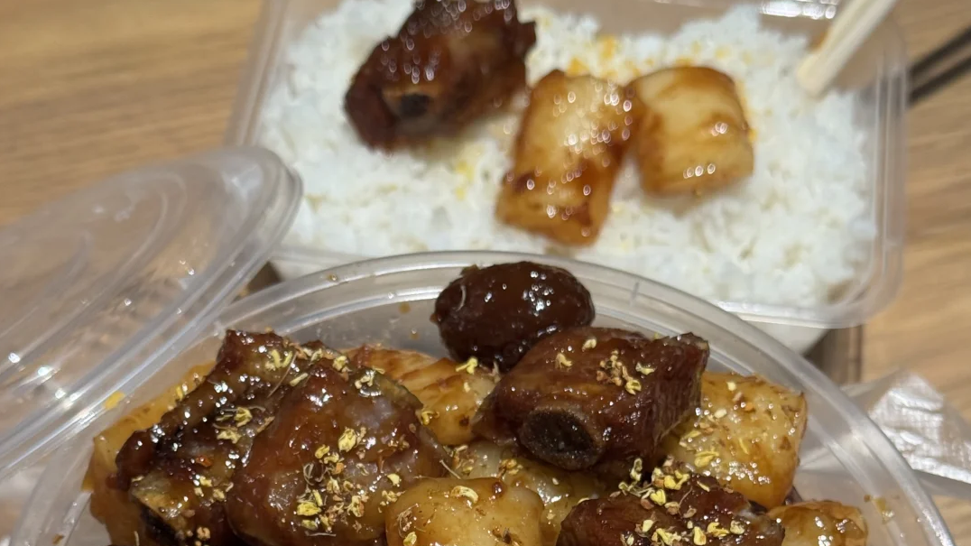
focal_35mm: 70
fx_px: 1802
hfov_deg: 30.2
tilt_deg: -58.3
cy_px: 581
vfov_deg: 16.8
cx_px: 485
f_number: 1.78
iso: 80
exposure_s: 1/78
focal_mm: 6.76
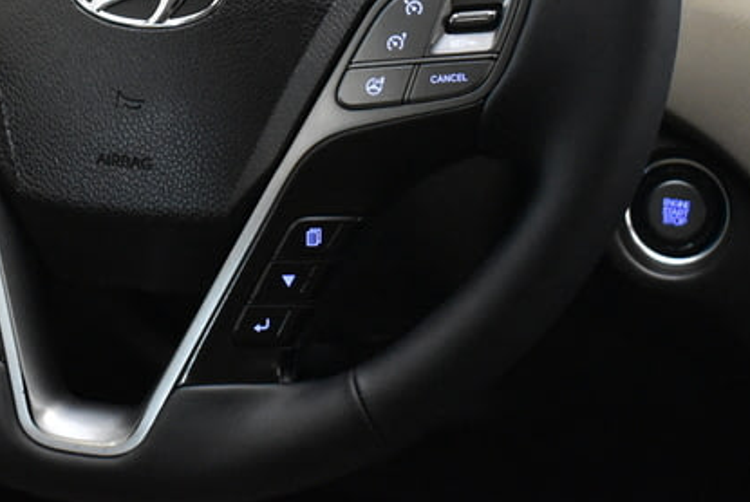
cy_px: -34
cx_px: 217
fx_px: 2170
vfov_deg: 13.0
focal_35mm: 104
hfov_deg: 19.5
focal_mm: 32
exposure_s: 1/50
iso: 4500
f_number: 4.5
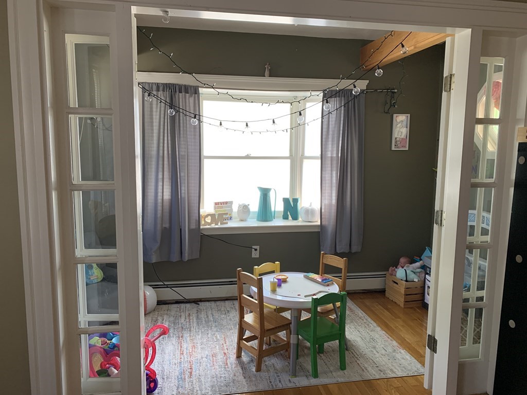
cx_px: 264
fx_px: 396
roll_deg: -0.8
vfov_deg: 53.1
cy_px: 198
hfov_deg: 67.3
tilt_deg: -8.1
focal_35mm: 26
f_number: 1.8
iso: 100
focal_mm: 4.25
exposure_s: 1/65
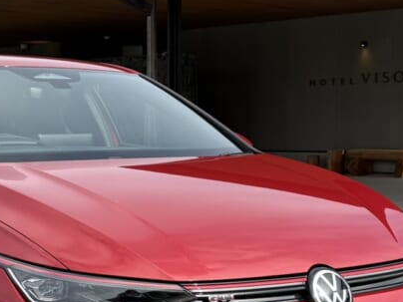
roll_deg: +0.2
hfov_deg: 25.3
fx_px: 885
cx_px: 87
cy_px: 211
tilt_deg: -6.3
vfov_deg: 19.3
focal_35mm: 76
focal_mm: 6.76
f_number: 1.78
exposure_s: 1/2169
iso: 80
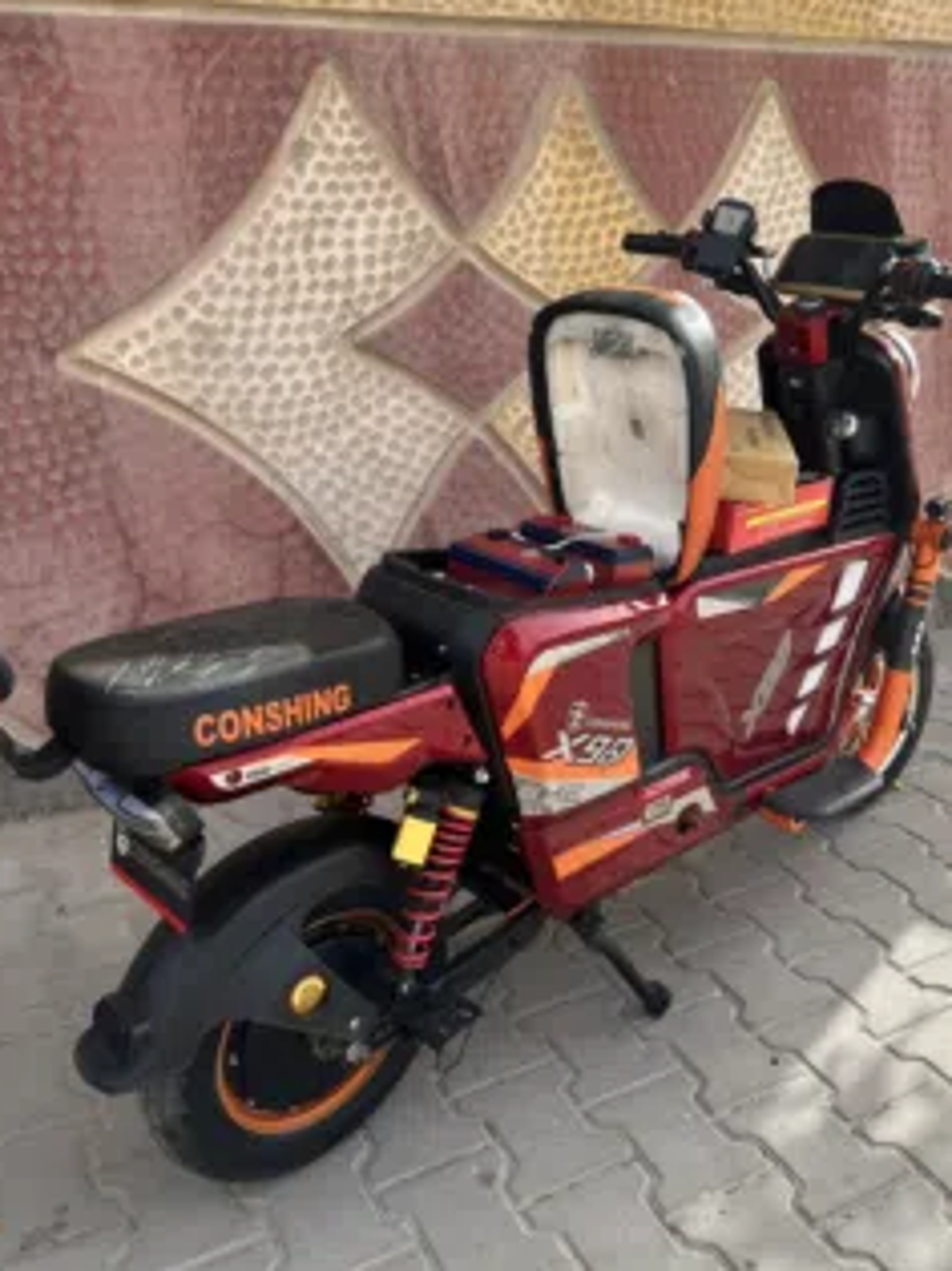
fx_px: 1211
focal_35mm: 33
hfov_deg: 42.6
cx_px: 593
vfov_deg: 55.1
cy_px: 533
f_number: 1.5
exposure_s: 1/1183
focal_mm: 5.7
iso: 50
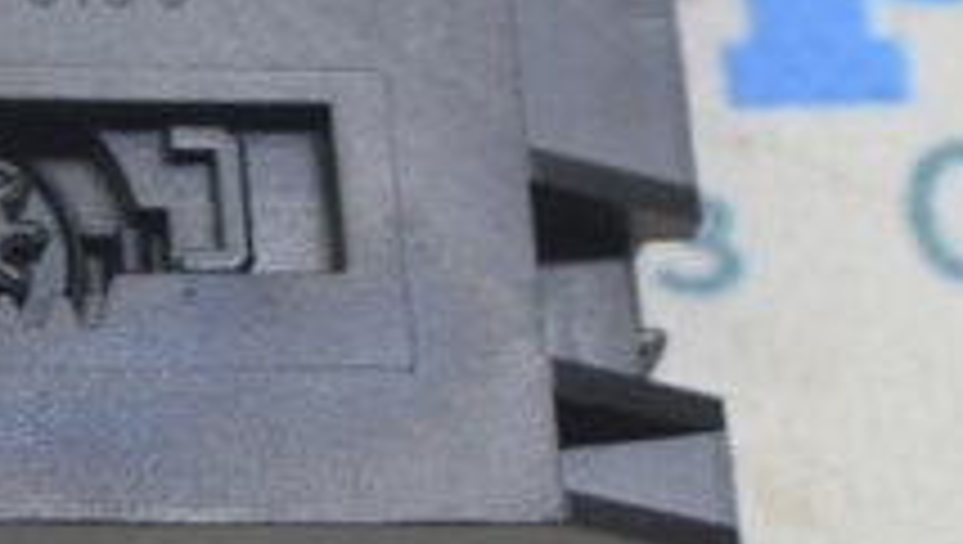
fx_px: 8821
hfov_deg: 6.1
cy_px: -317
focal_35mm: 345
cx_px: -954
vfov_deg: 3.5
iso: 400
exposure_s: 1/20
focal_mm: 46
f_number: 5.6
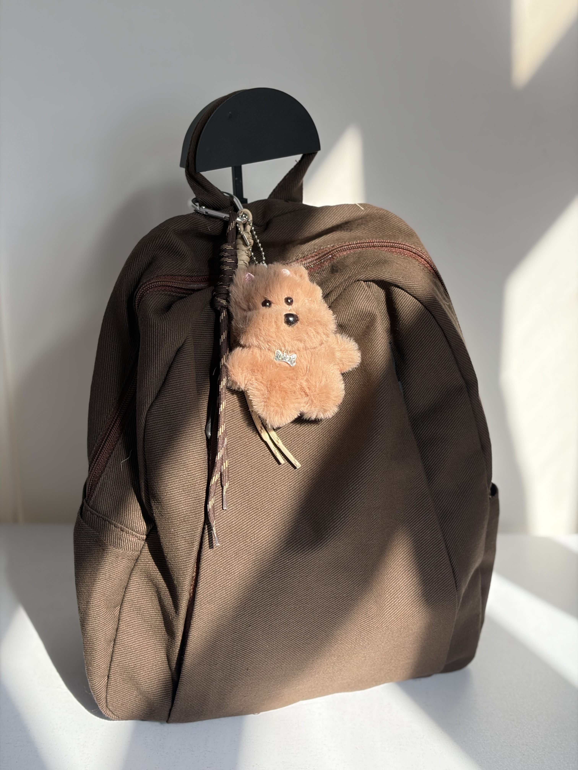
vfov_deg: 36.8
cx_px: 289
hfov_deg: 28.0
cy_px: 385
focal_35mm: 52
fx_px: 1158
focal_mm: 5.96
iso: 50
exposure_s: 1/581
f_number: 1.6
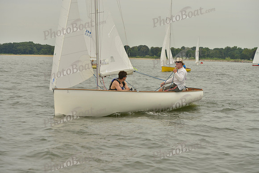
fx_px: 619
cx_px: 130
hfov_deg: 23.6
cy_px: 86
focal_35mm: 86
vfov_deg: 15.9
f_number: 6.3
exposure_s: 1/2500
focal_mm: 86
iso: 400
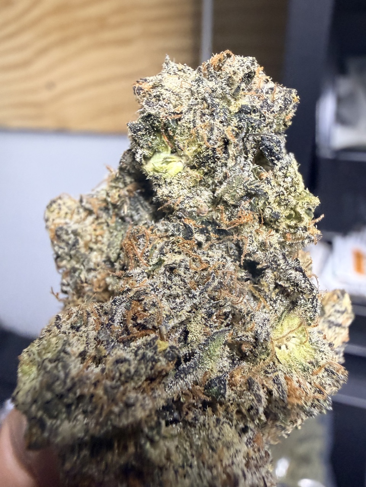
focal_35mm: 24
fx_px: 338
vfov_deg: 71.6
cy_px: 244
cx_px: 183
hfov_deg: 56.8
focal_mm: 2.22
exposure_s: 1/120
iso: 320
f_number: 2.2
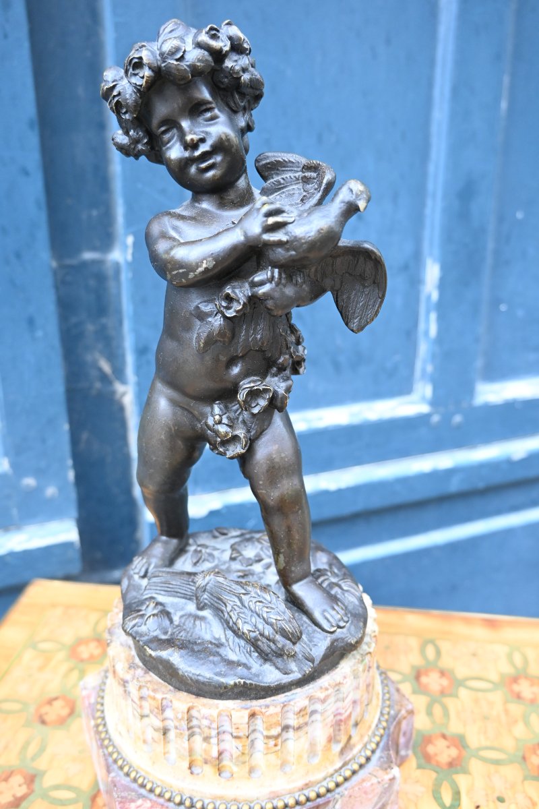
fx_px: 724
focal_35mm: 32
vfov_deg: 58.3
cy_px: 404
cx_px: 270
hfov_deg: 40.8
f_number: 3.5
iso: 900
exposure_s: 1/125
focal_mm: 21.5
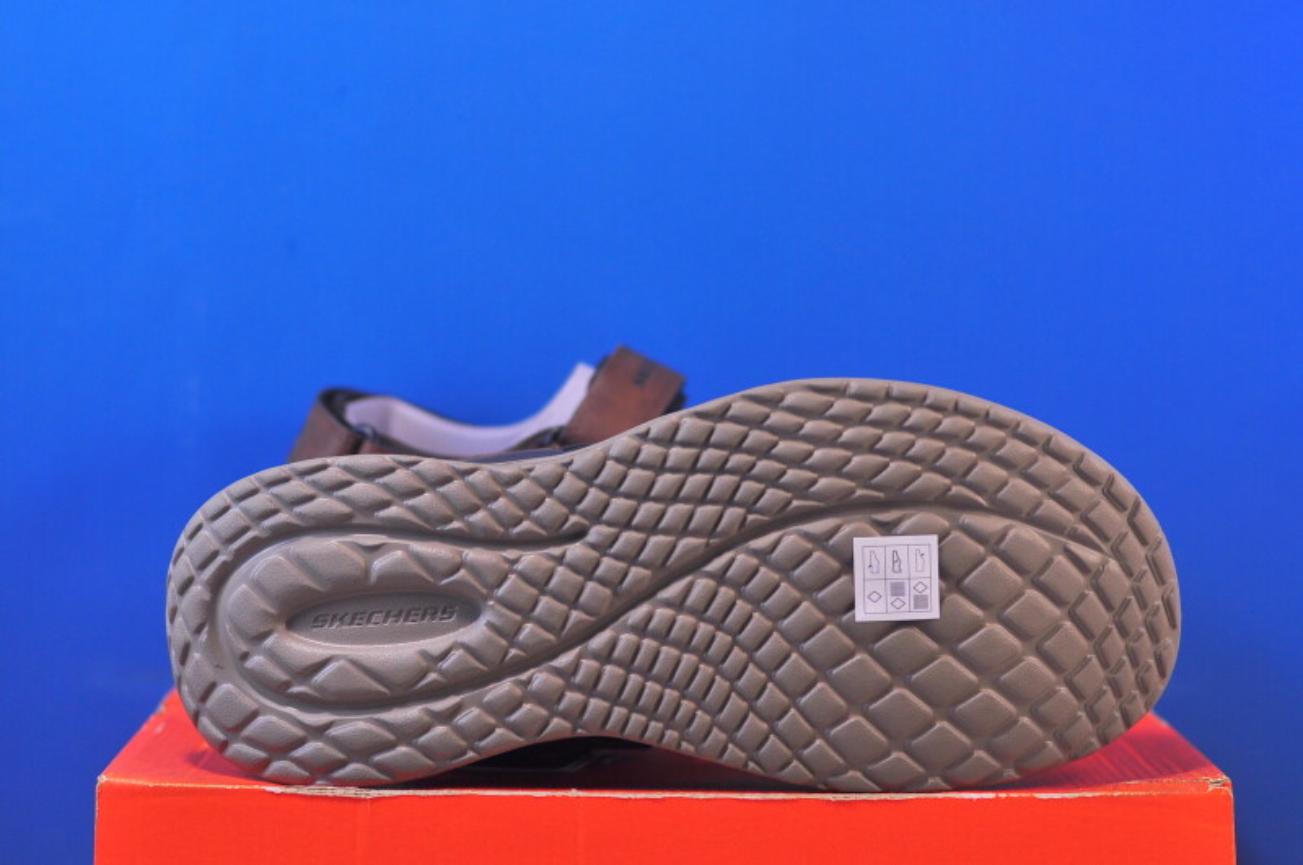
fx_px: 2711
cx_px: 652
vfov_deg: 18.1
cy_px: 432
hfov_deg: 27.0
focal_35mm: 75
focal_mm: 50
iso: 250
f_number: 2.5
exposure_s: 1/320
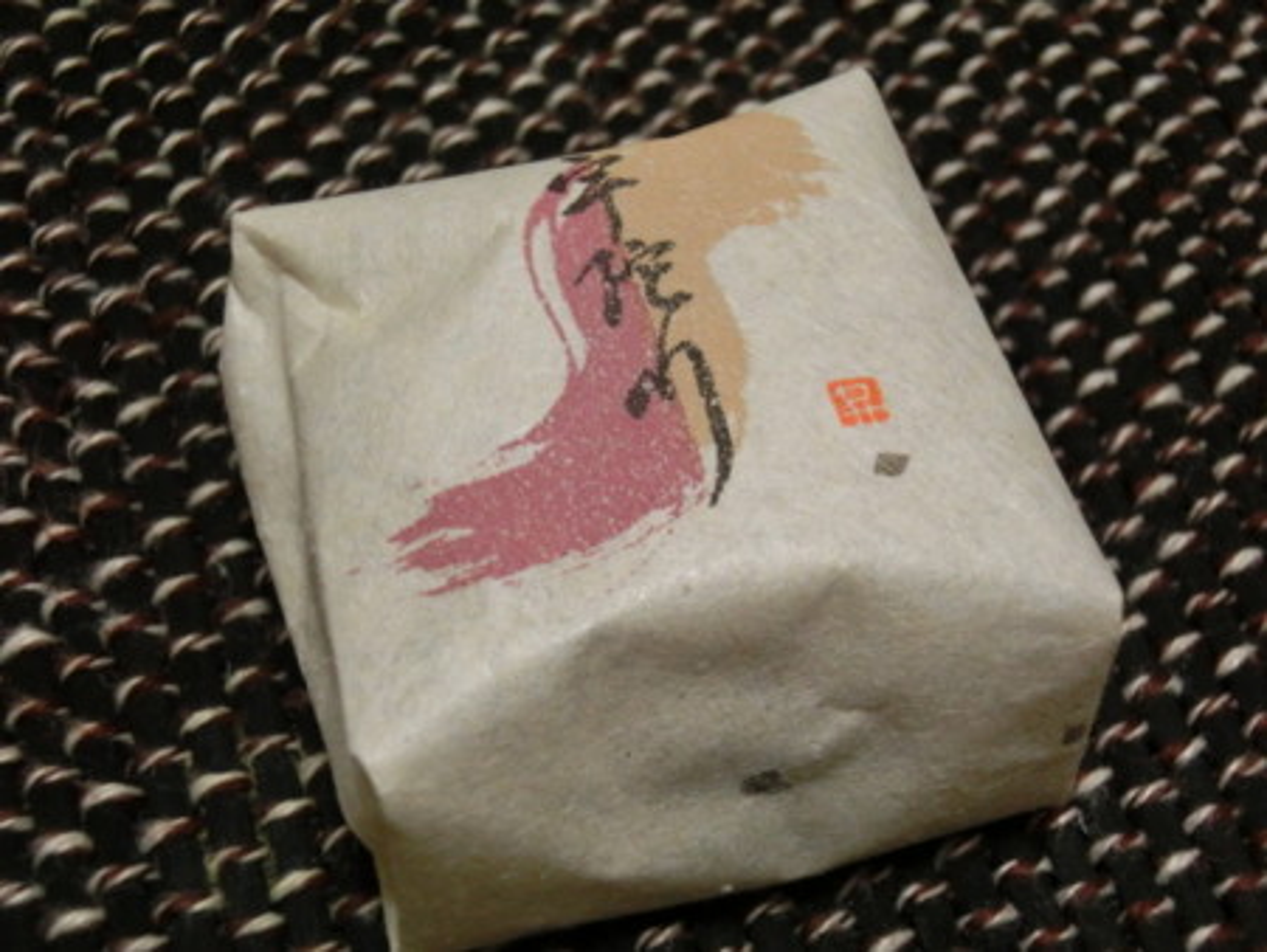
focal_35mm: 57
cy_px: 476
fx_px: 2087
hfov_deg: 33.8
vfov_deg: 25.7
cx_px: 634
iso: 800
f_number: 4.5
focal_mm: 10.11
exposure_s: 1/30
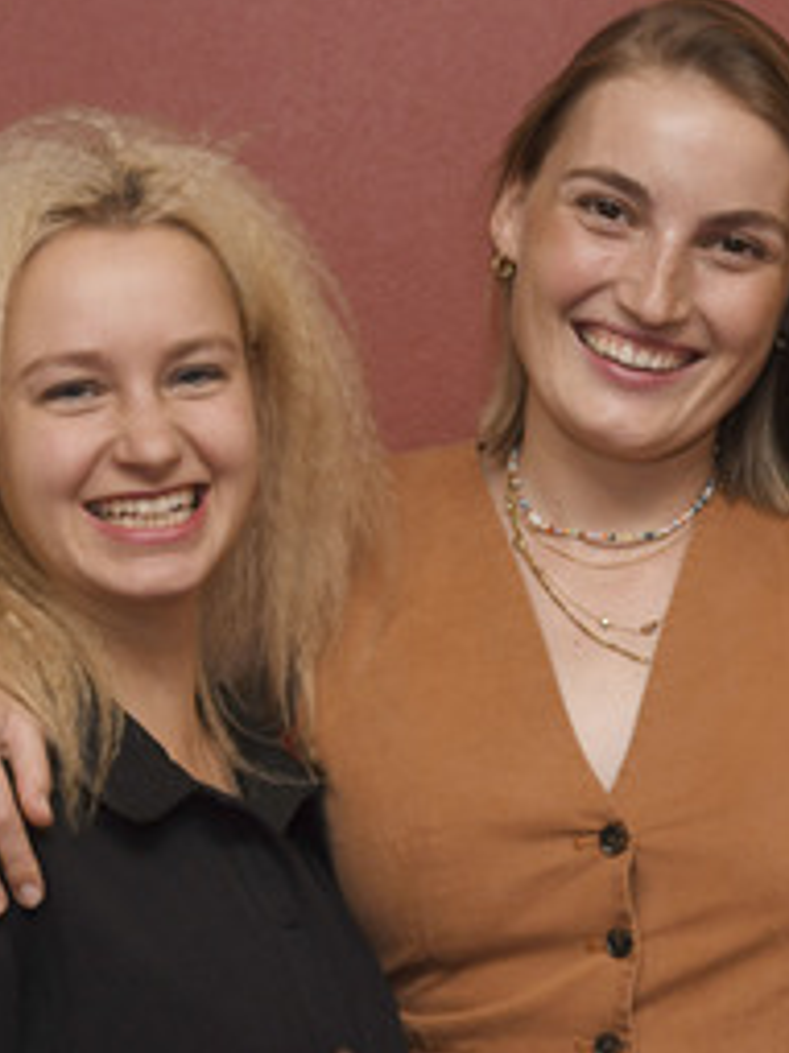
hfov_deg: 9.7
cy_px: 553
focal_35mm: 153
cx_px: 646
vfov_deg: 12.9
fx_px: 4654
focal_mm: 90
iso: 800
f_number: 3.5
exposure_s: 1/400
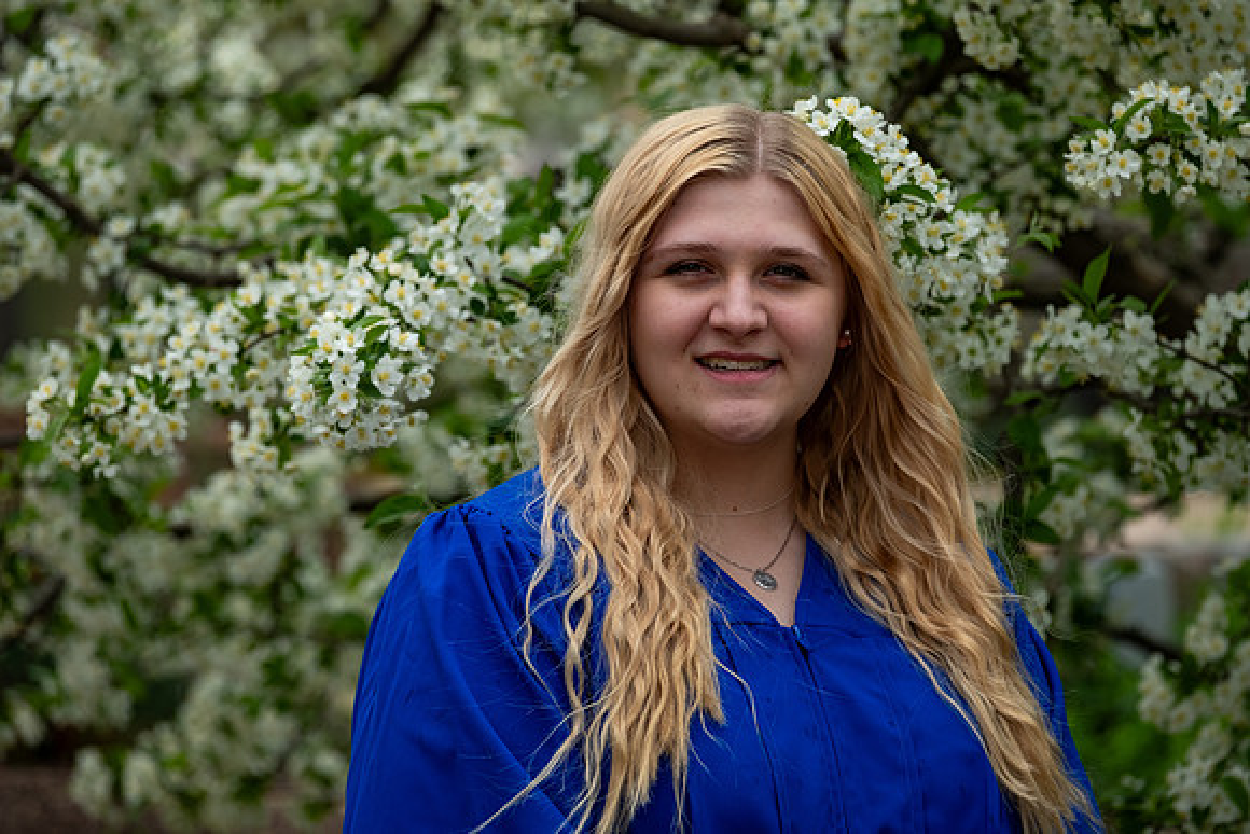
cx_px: 625
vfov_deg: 6.5
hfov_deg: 9.8
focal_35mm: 210
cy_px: 417
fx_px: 7293
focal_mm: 140
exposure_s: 1/400
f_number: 4.5
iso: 250
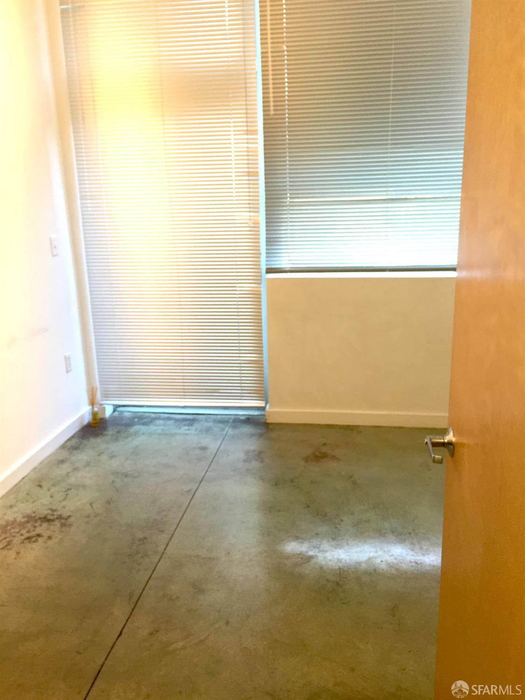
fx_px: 586
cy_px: 350
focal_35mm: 29
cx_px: 262
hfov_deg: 48.2
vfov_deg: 61.7
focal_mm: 4.15
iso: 125
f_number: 2.2
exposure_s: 1/30
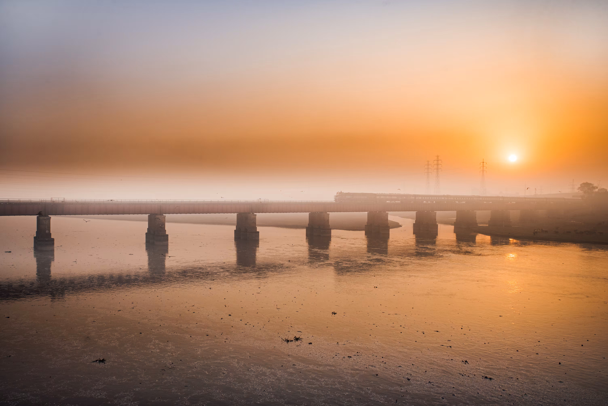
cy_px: 203
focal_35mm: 26
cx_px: 304
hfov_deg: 69.4
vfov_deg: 49.6
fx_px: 439
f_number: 8
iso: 100
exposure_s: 1/250
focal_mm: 26
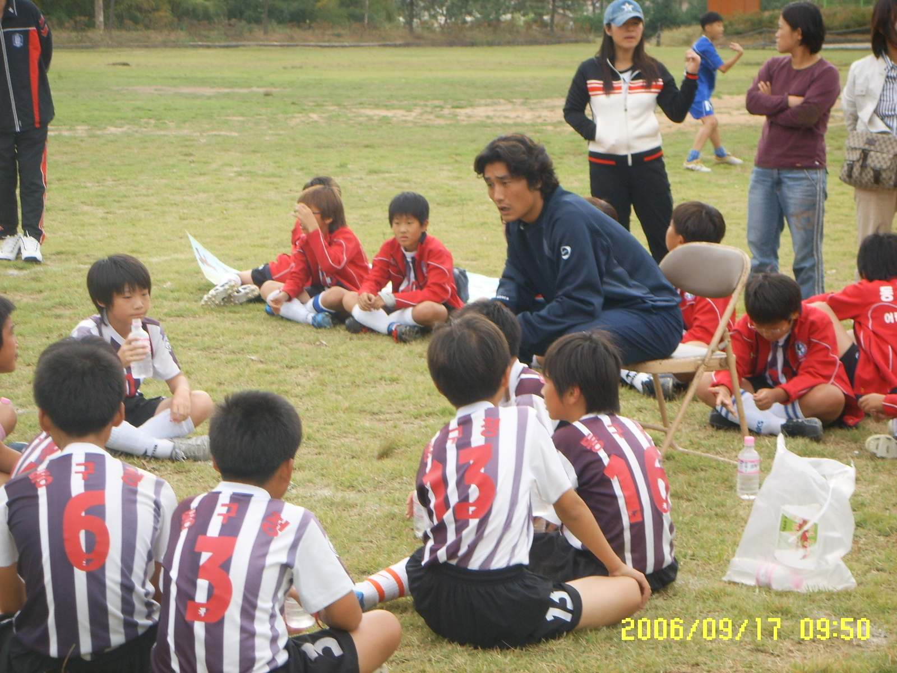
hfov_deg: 20.7
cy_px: 336
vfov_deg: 15.6
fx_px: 2462
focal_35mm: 95
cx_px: 448
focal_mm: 16
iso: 50
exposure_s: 1/180
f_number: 4.4
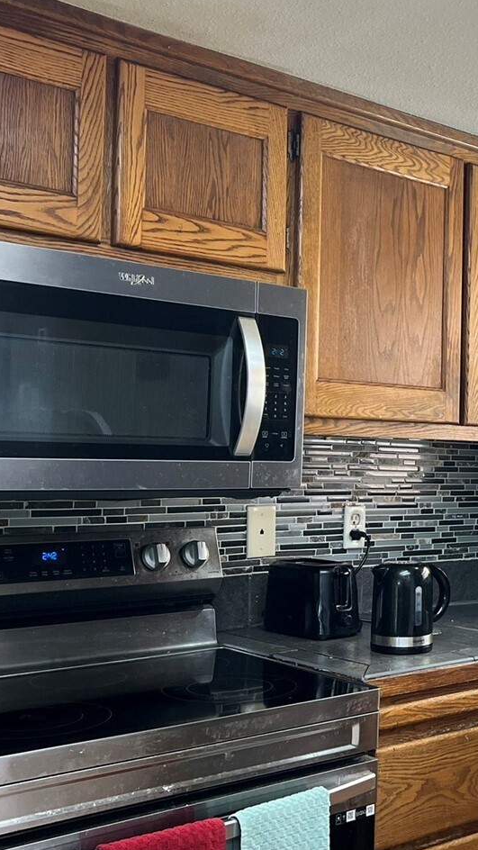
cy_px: 420
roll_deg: -0.6
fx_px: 1082
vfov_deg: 42.9
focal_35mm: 48
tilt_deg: +1.8
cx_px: 485
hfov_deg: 23.8
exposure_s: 1/120
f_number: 1.5
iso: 100
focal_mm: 5.7
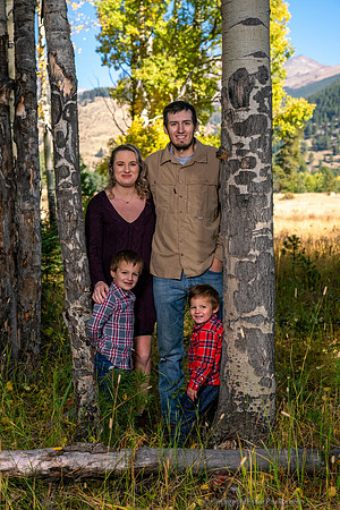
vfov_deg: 39.6
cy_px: 255
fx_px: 708
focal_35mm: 50
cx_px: 170
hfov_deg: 27.0
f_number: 4.5
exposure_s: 1/1000
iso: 160
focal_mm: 50
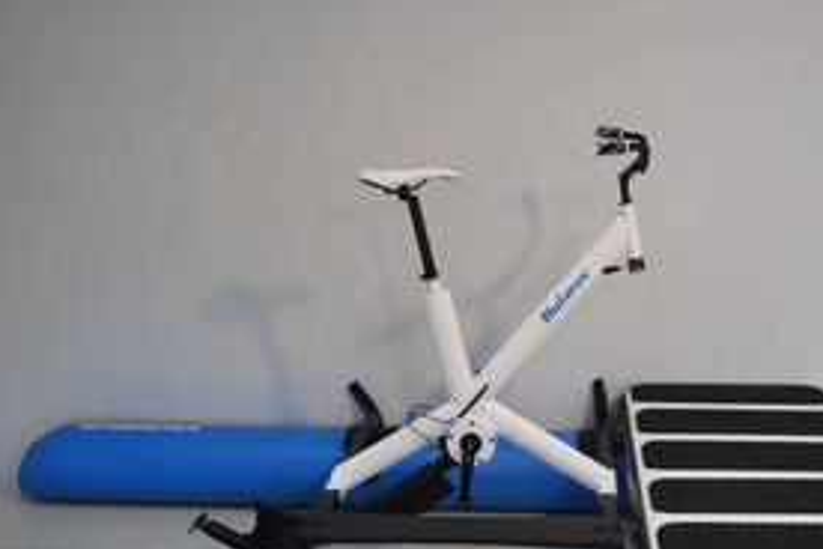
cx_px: 528
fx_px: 1120
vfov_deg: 27.3
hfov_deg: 40.0
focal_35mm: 49
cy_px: 391
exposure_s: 1/80
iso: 400
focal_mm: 18
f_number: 3.5
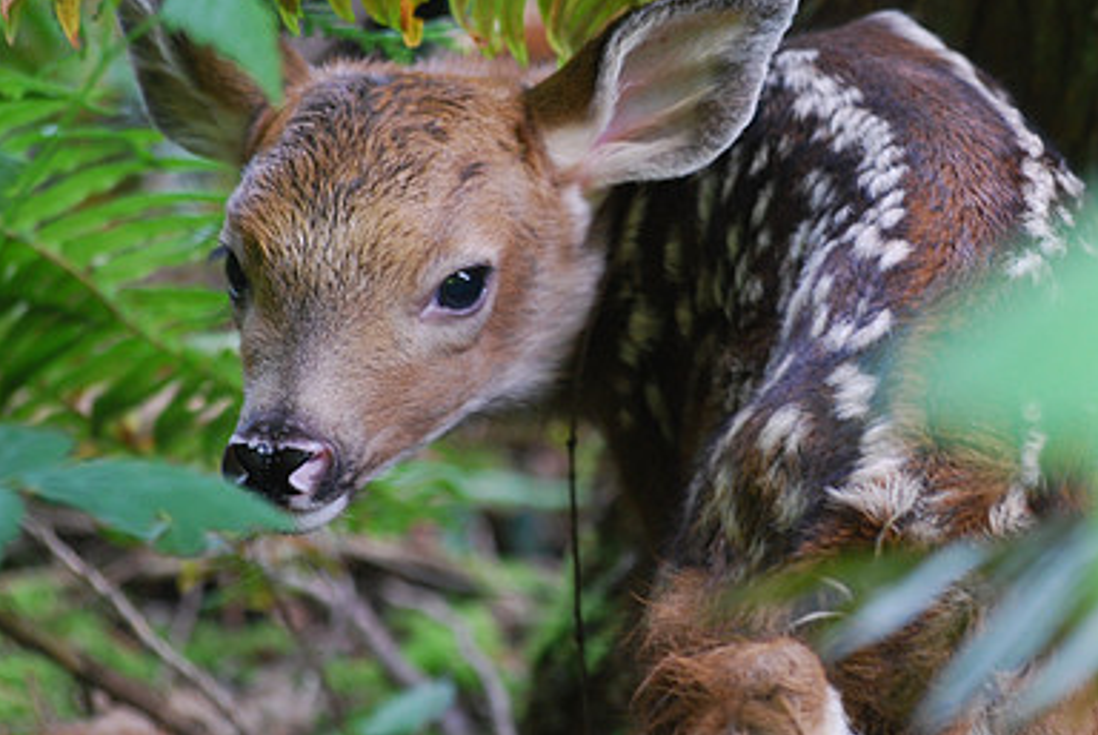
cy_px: 295
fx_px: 13489
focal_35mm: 442
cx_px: 772
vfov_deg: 3.1
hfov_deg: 4.7
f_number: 5
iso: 400
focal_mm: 195
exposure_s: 1/15
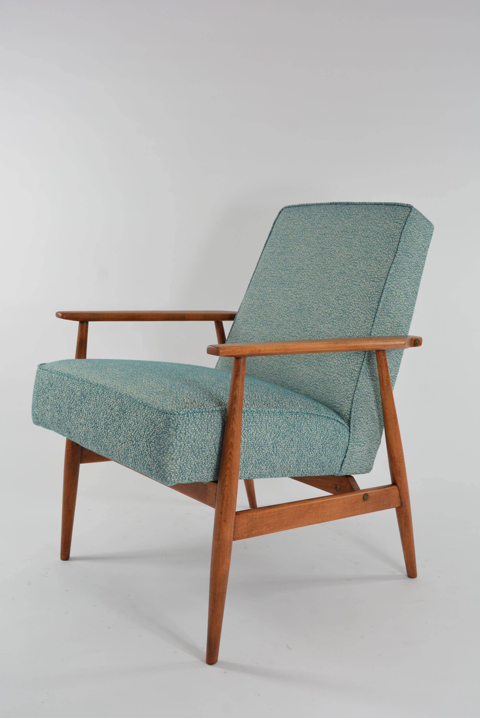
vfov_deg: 51.2
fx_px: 749
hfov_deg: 35.6
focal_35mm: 38
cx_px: 240
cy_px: 359
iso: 400
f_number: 8
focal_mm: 25
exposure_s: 1/60
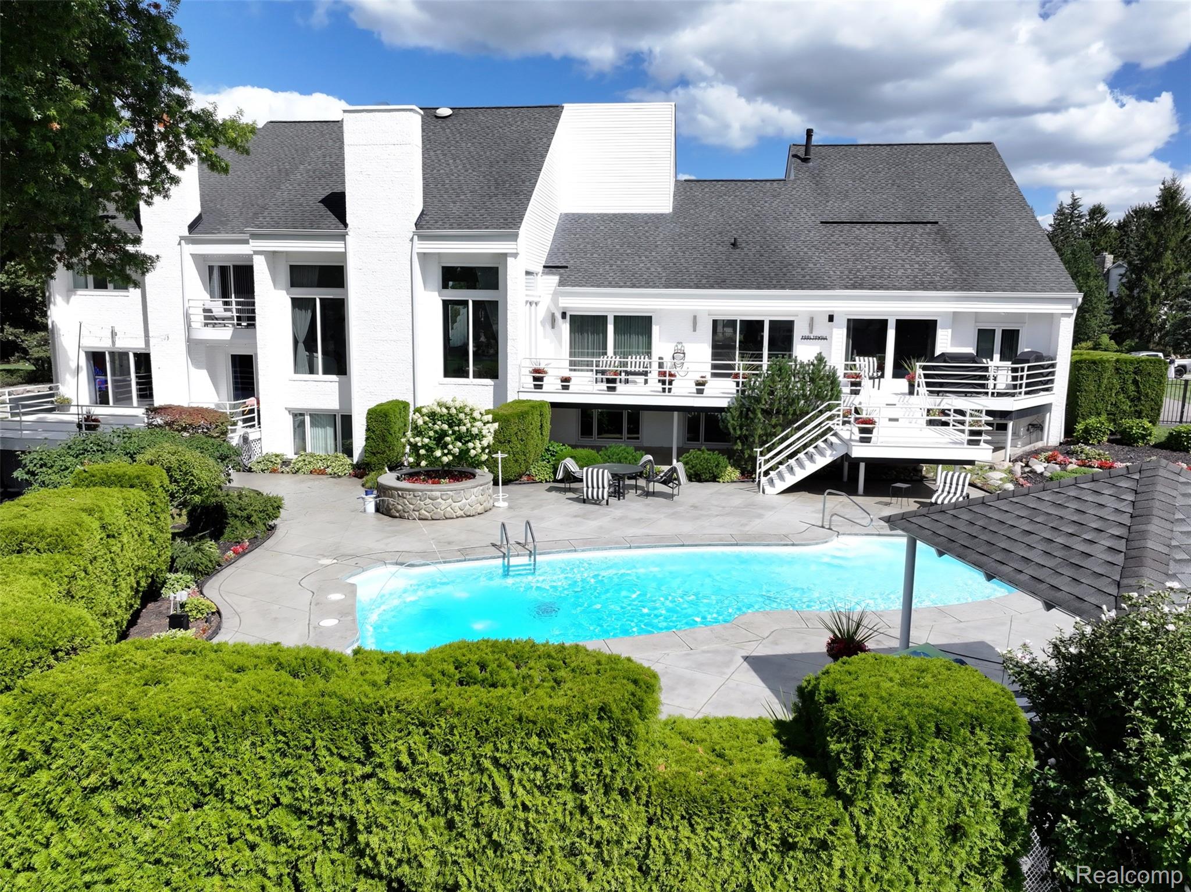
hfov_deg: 71.6
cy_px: 446
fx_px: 825
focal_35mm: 24
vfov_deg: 56.8
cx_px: 596
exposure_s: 1/60
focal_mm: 12.29
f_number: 5.6
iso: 400
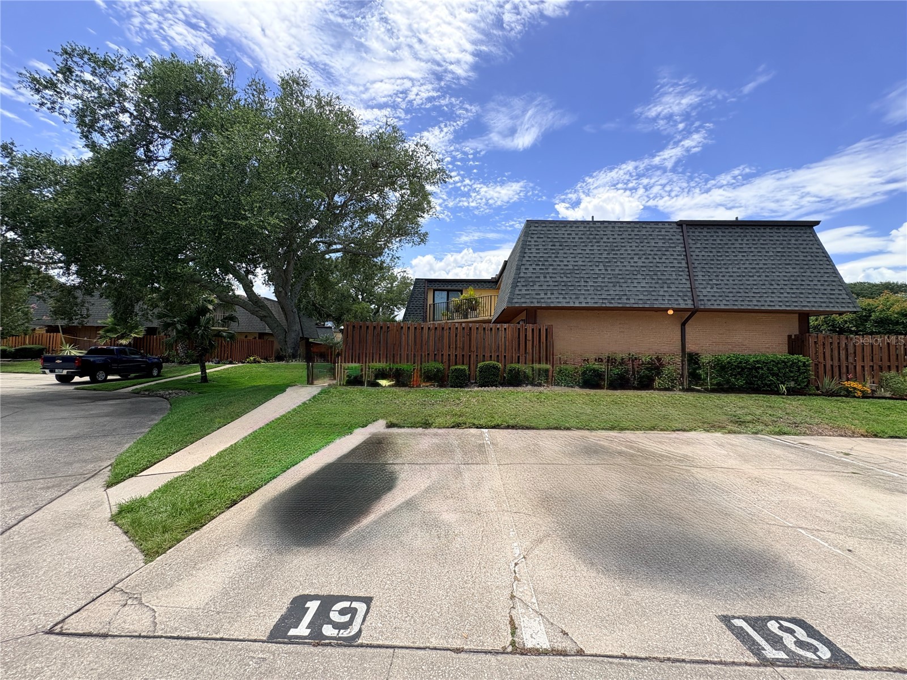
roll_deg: -1.0
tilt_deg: +4.1
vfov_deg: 85.7
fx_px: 367
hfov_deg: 102.1
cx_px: 454
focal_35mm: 14
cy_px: 340
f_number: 2.2
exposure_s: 1/1217
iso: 64
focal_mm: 2.22
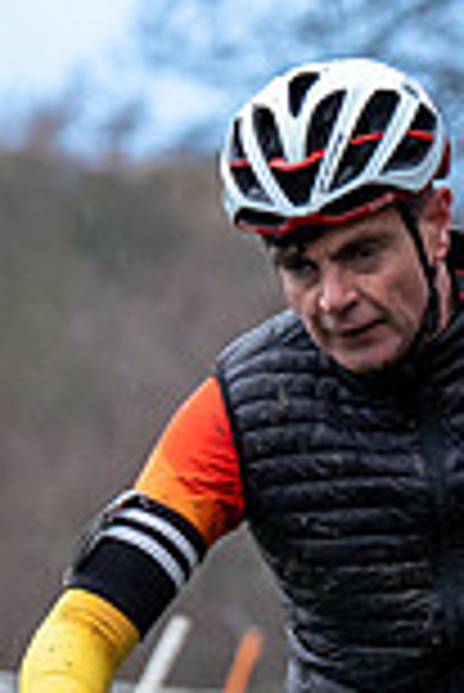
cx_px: 573
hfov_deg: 1.9
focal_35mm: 734
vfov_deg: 2.8
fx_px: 14158
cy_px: 882
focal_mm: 108
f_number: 4
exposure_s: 1/500
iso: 2000
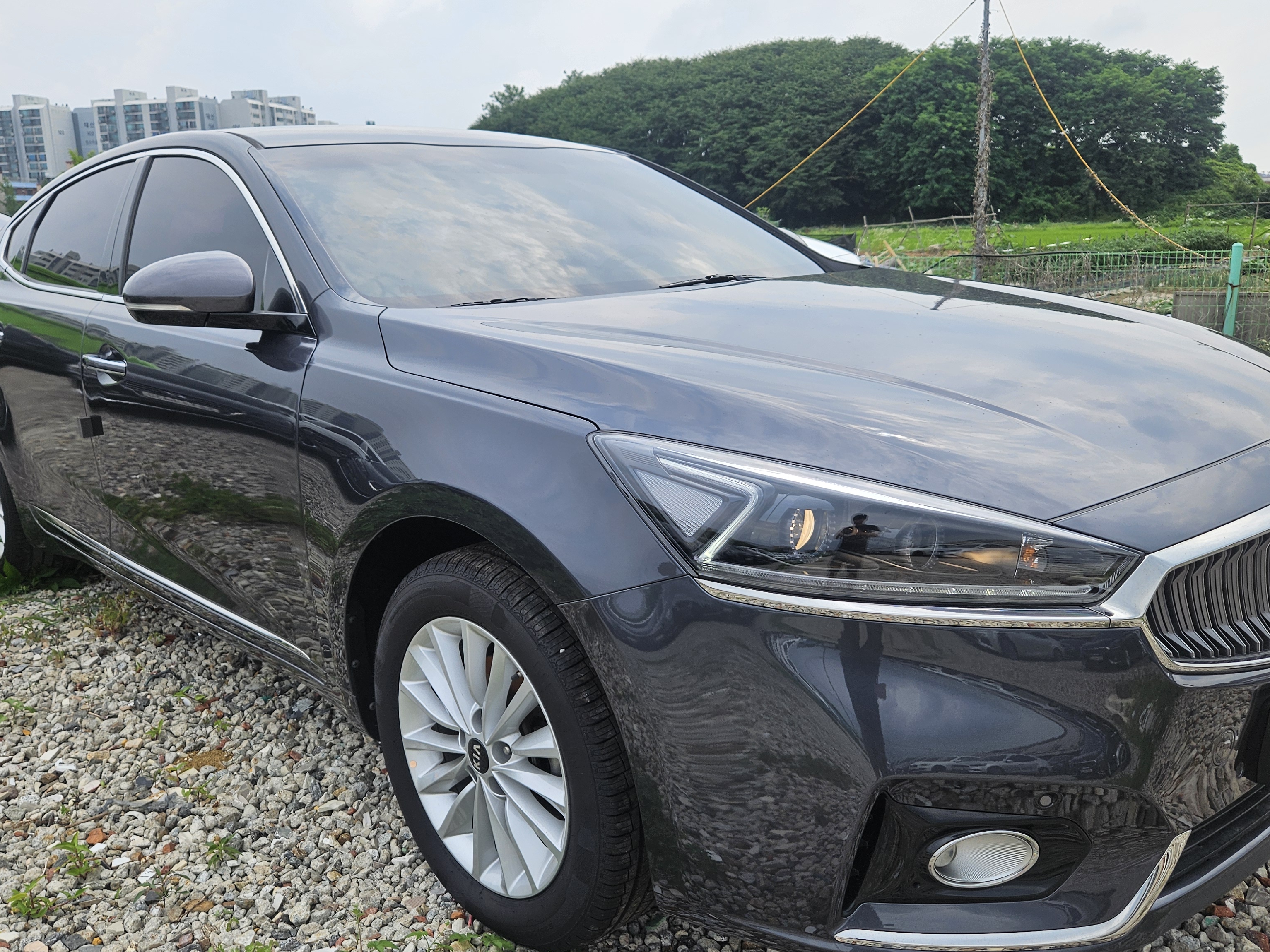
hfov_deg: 60.0
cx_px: 624
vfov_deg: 46.8
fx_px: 1101
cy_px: 482
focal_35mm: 30
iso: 25
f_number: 1.8
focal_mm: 5.4
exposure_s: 1/1794
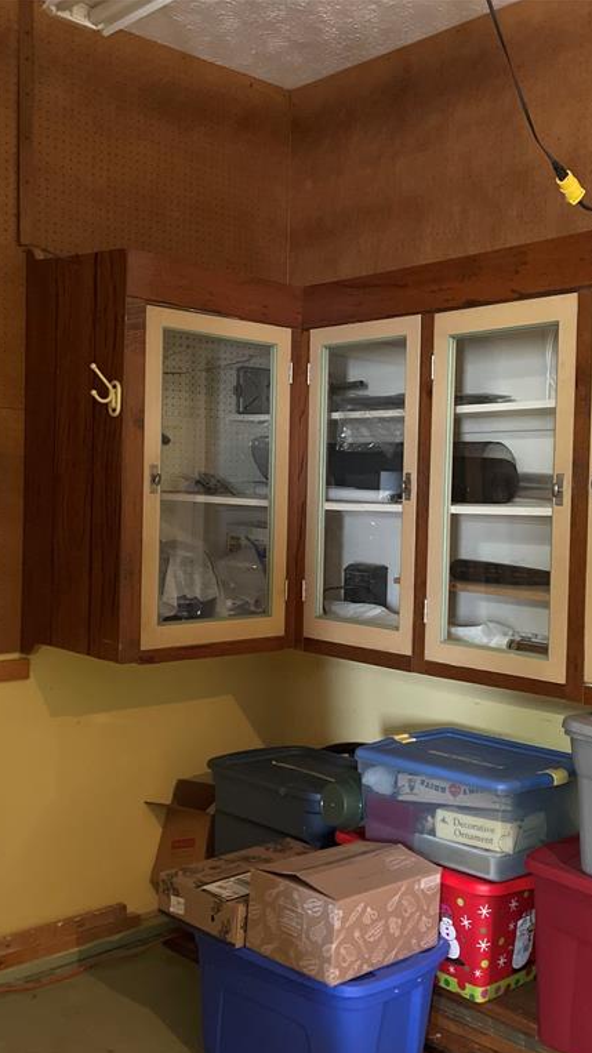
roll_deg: -1.2
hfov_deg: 30.9
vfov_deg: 52.8
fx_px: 1061
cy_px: 529
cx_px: 403
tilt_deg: -1.8
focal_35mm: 38
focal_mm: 4.2
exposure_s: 1/30
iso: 800
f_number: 1.6
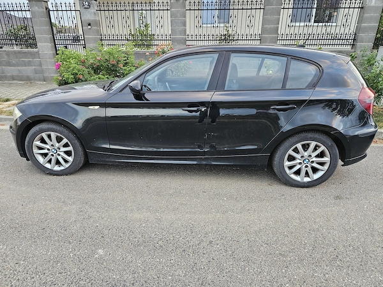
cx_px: 192
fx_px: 254
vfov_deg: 58.9
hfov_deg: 73.9
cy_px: 144
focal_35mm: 23
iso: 160
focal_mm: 5.4
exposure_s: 1/100
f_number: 1.8
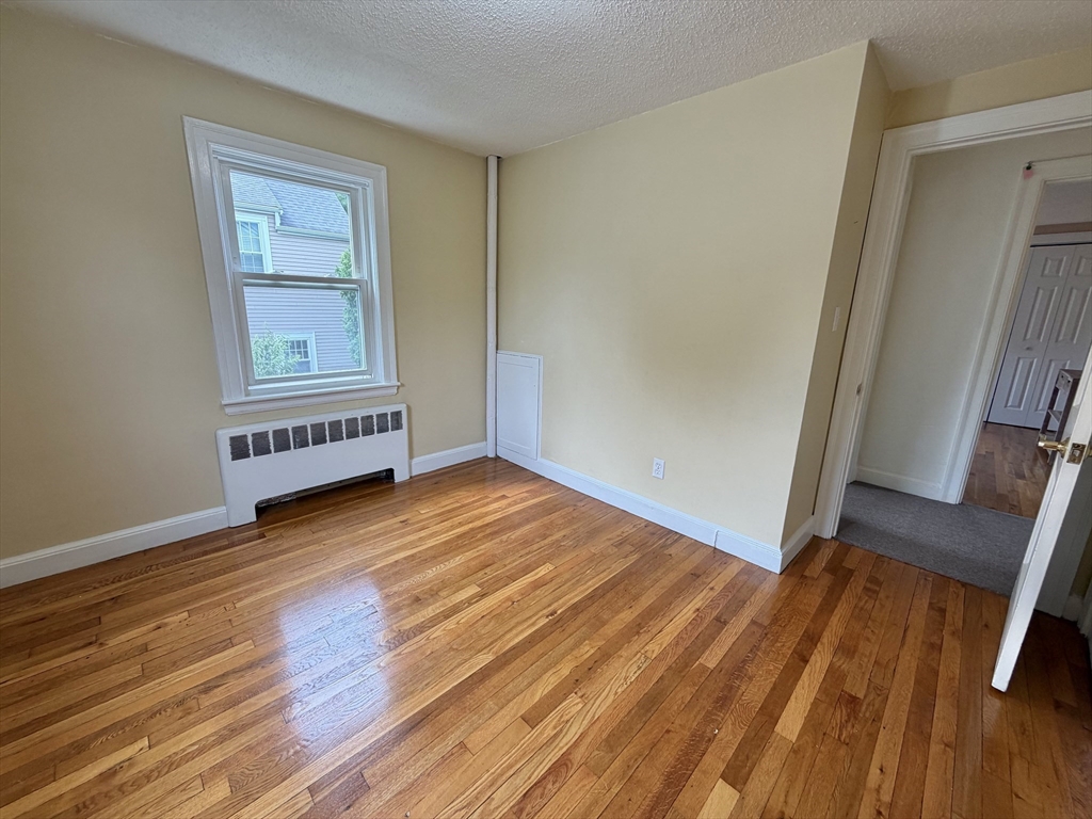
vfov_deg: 85.7
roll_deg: -0.8
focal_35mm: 14
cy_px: 410
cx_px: 546
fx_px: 442
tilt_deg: -13.4
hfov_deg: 102.1
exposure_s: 1/120
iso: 80
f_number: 2.2
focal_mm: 2.22
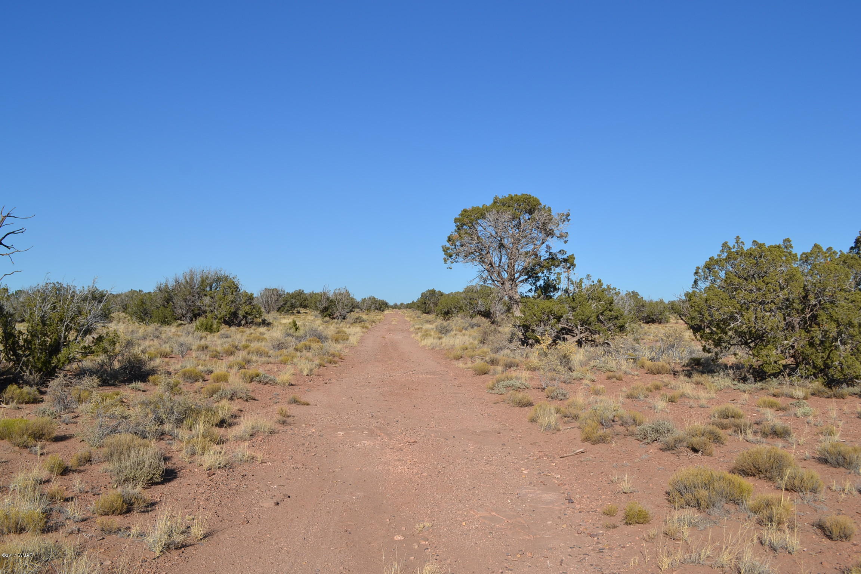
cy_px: 287
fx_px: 789
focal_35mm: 33
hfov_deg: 57.2
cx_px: 430
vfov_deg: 40.0
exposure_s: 1/320
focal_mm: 22
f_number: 9
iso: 100
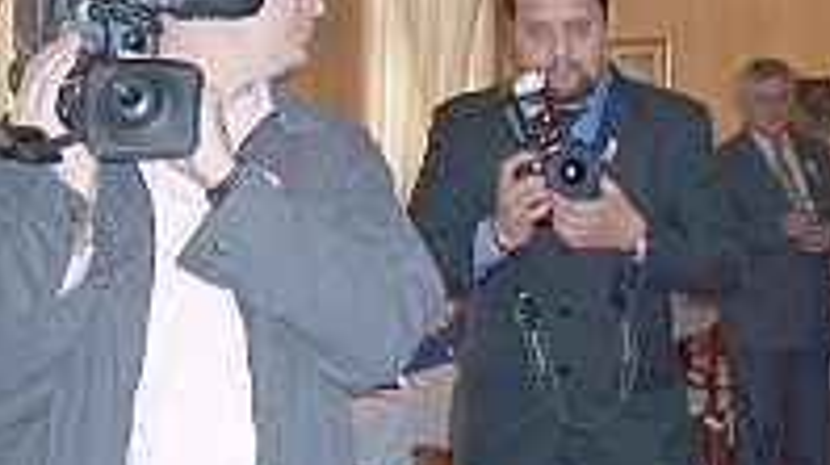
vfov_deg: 16.1
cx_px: 620
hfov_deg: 27.9
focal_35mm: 75
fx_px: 1649
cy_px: 214
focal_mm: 5.6
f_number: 2.7
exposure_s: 1/60
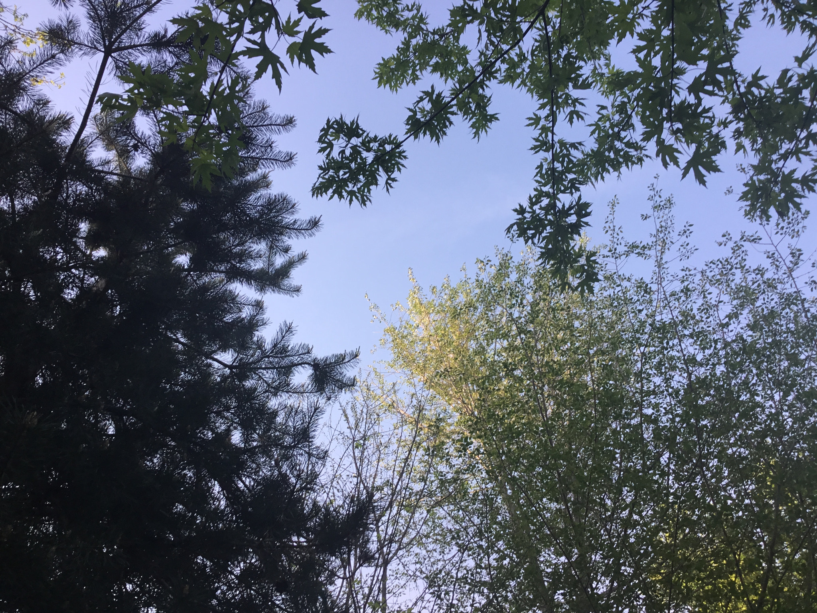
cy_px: 306
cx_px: 408
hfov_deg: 58.4
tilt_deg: +61.7
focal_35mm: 31
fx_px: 732
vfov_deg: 45.4
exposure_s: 1/171
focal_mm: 3.3
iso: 25
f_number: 2.4
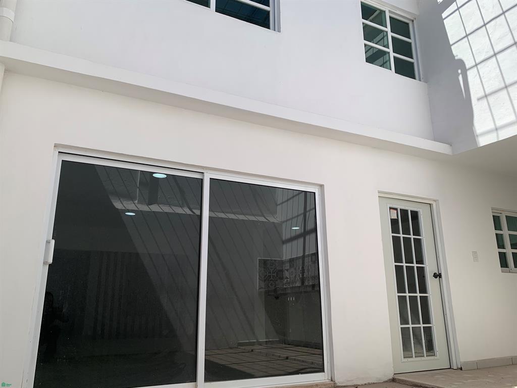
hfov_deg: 67.3
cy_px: 194
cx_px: 258
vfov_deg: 53.1
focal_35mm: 26
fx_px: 388
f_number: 1.8
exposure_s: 1/2114
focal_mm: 4.25
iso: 25
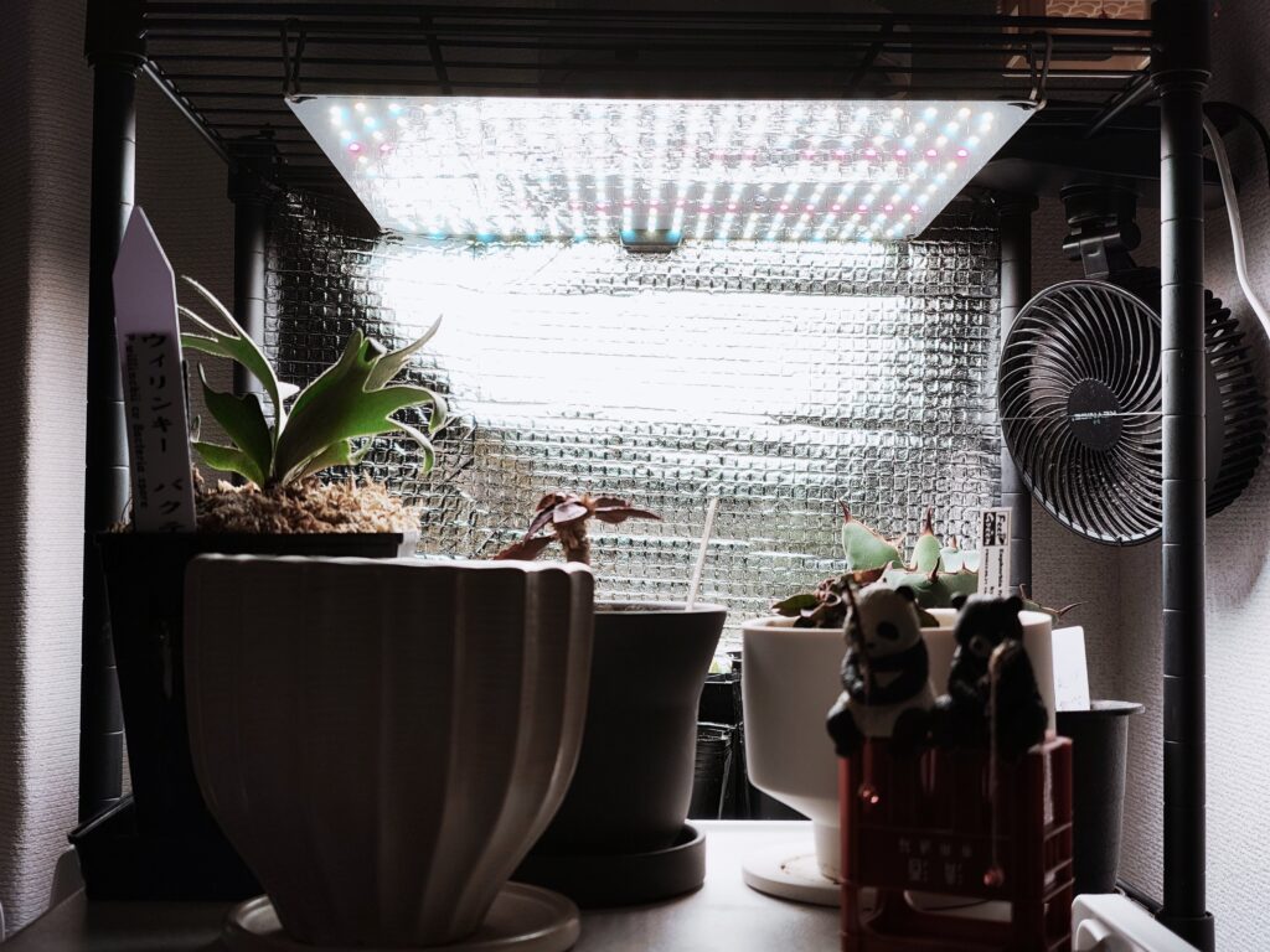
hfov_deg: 38.2
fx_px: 1834
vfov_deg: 29.1
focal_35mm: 50
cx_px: 635
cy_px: 476
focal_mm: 7.1
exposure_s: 1/140
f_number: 2
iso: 50
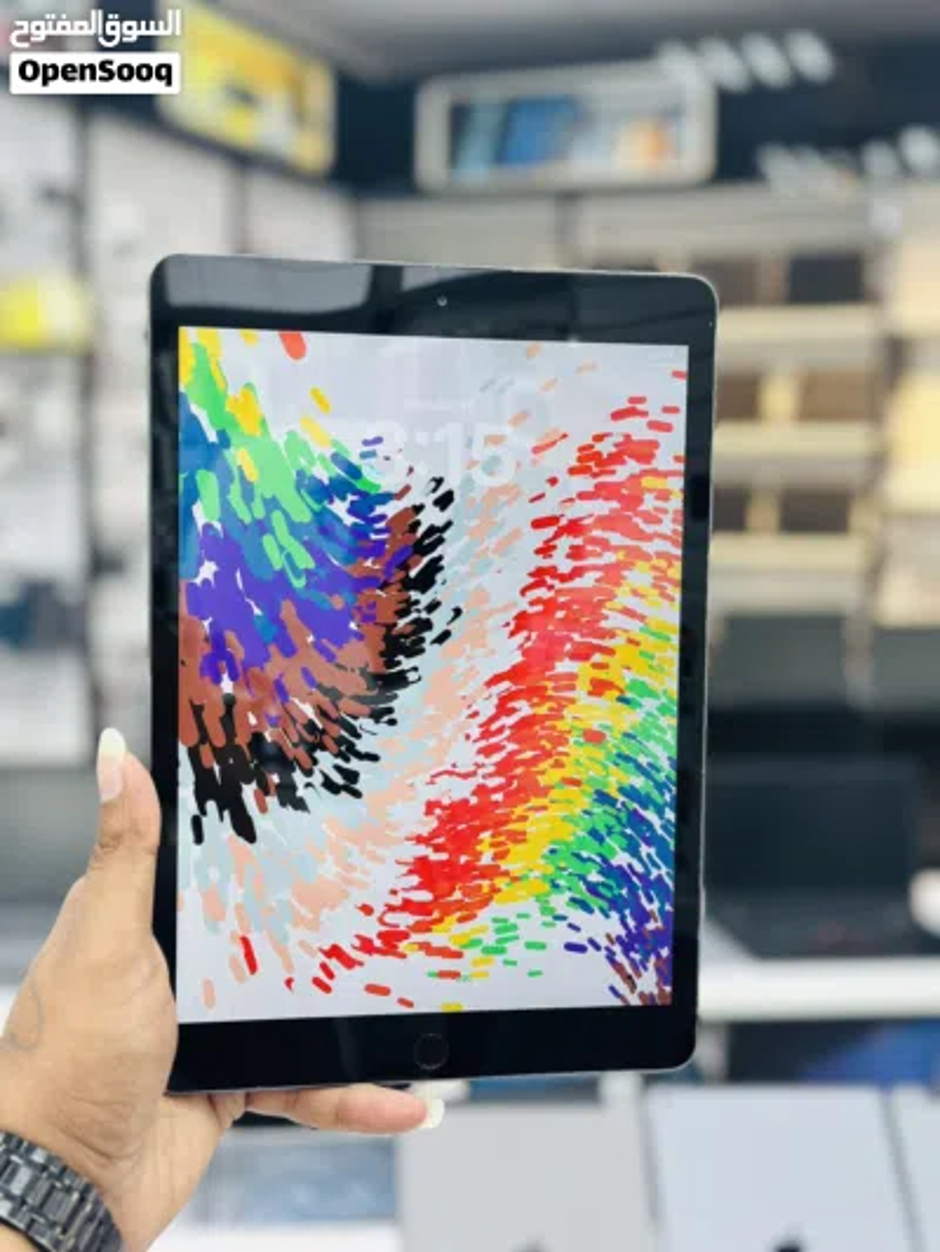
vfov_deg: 39.6
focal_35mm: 48
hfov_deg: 30.3
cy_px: 626
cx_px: 470
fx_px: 1737
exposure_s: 1/308
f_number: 1.78
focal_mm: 6.86
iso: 80
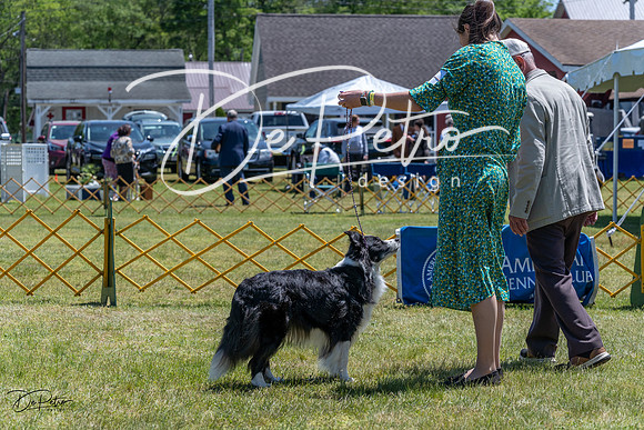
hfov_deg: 20.4
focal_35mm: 100
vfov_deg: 13.7
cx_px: 322
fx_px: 1789
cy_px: 215
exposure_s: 1/1600
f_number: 7.1
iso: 640
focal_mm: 100
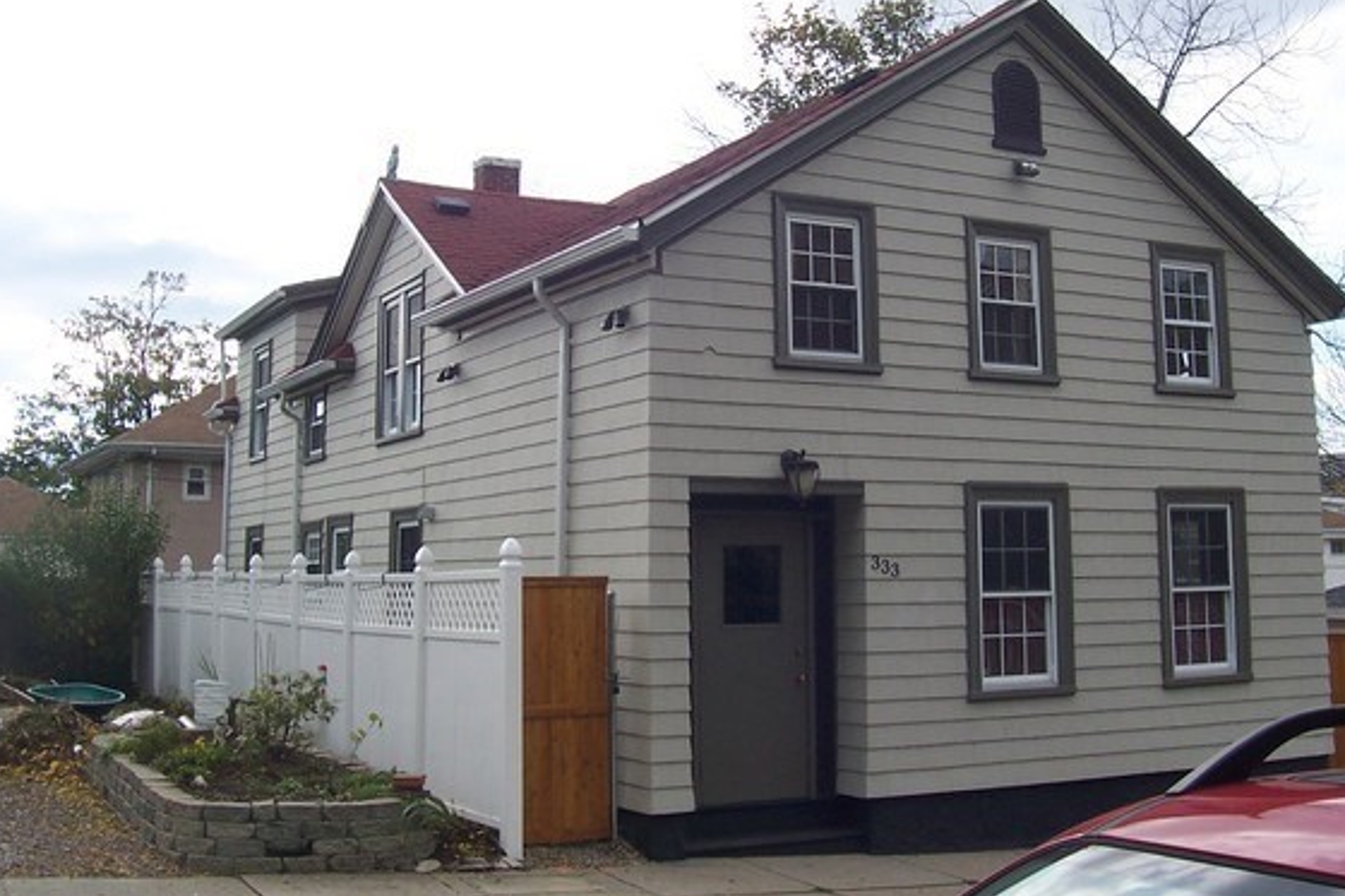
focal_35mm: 44
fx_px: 1643
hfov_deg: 44.5
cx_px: 742
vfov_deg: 30.5
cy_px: 396
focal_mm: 5.6
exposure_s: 1/350
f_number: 5.6
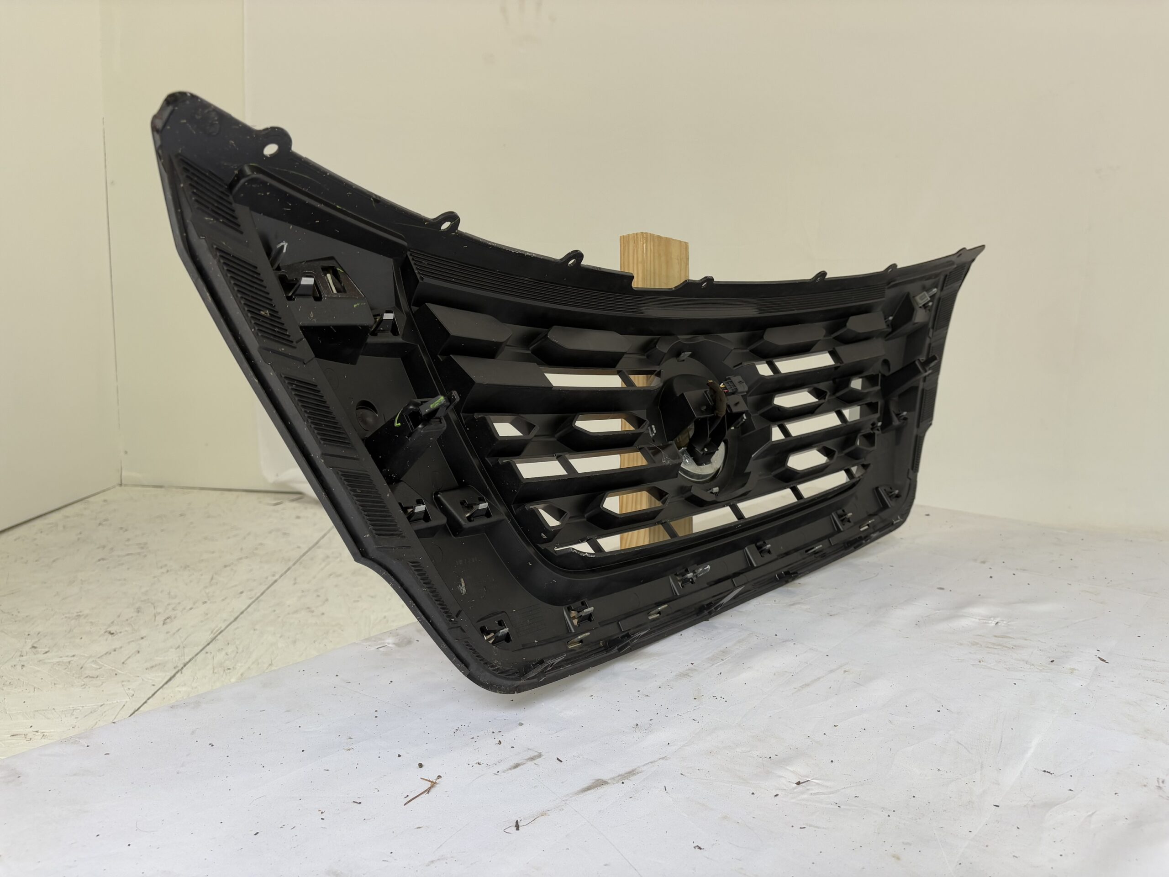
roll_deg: -0.4
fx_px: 878
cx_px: 584
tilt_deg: -9.6
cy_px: 438
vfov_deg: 53.1
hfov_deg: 67.3
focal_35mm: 26
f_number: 1.6
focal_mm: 5.96
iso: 32
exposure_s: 1/122
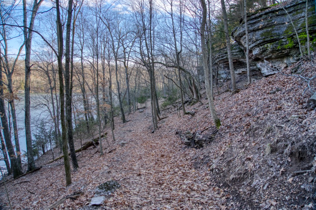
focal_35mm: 24
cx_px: 158
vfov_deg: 53.1
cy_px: 105
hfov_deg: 73.8
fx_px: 211
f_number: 3.5
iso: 500
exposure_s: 1/60
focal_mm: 24
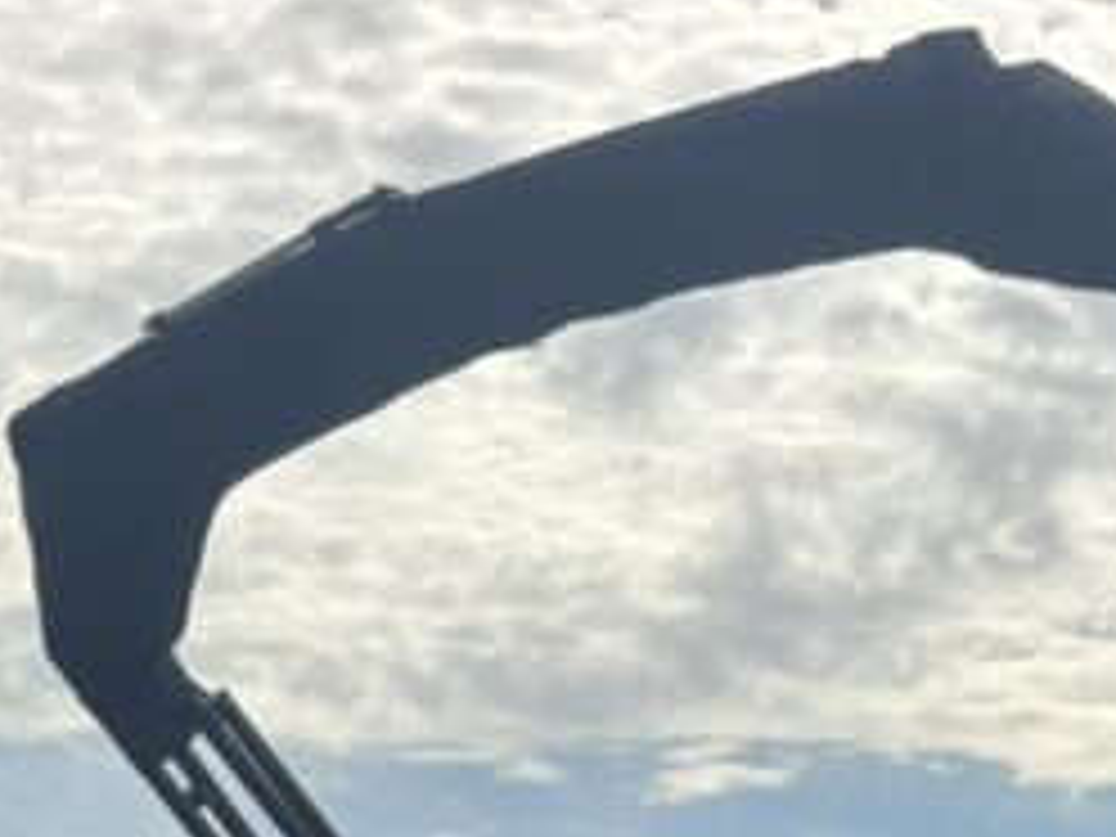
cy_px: 1562
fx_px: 3611
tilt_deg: -3.1
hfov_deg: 17.6
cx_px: 520
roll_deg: +0.2
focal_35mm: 112
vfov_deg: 12.0
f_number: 1.6
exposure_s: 1/5348
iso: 50
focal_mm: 5.96
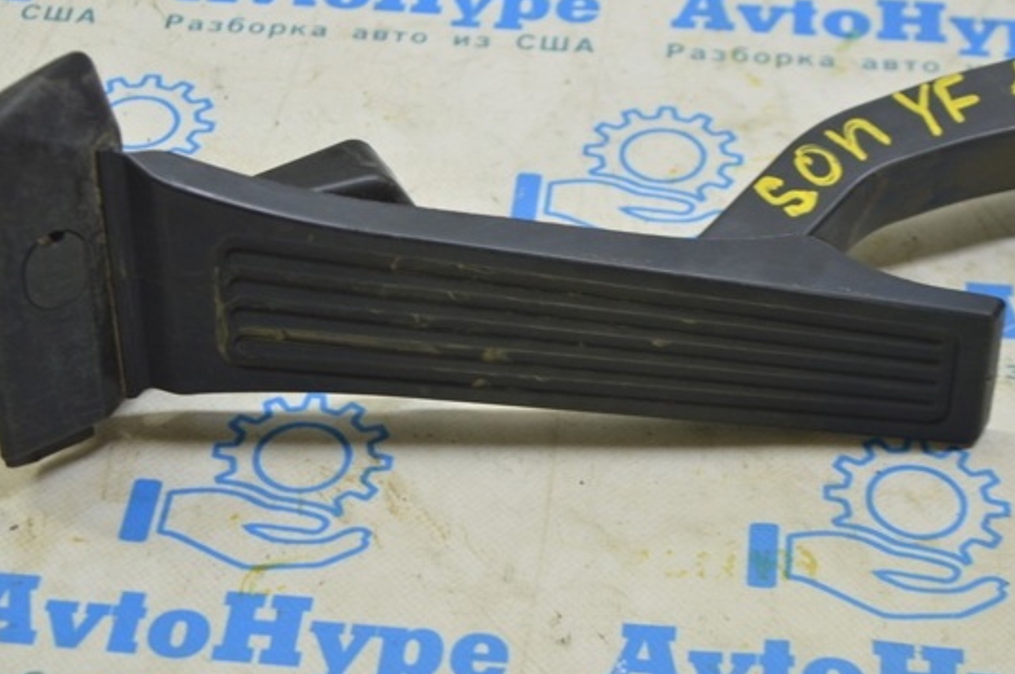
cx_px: 429
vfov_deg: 15.7
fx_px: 2450
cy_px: 346
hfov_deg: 23.4
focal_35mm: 87
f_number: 5.6
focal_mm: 48
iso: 400
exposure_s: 1/20
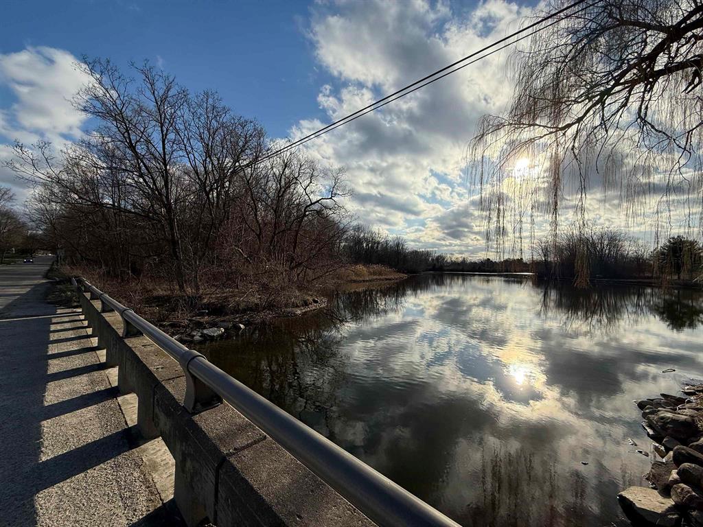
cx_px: 352
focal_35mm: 14
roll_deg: -1.9
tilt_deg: +1.2
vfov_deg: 85.7
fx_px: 284
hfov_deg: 102.1
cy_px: 264
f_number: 2.2
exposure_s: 1/5155
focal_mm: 2.22
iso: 50
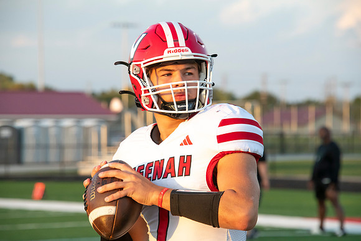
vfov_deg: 6.5
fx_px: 2106
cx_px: 180
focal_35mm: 210
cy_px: 120
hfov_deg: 9.8
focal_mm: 210
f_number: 8
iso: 2000
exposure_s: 1/800
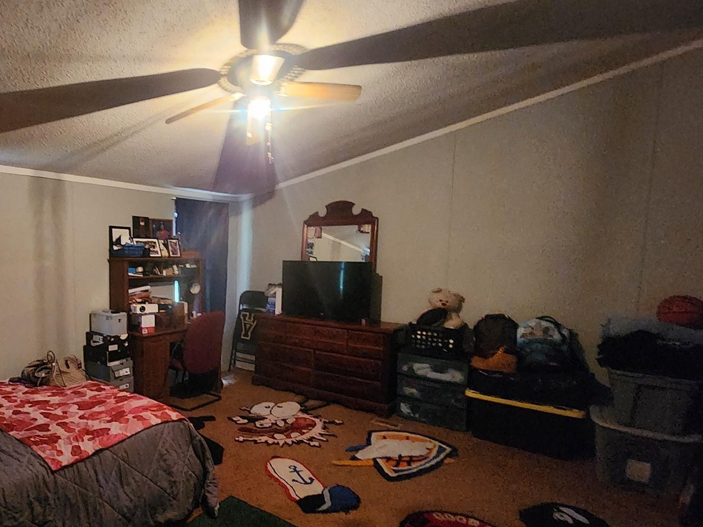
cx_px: 193
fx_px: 406
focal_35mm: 20
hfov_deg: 76.9
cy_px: 305
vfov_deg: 65.6
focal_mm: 2.2
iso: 1250
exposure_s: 1/24
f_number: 2.2
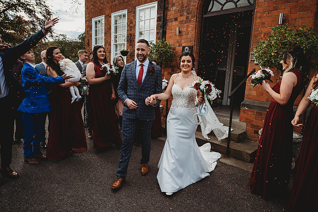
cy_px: 106
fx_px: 216
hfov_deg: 72.6
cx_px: 159
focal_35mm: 24
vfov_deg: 52.1
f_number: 4.5
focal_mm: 24.5
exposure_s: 1/800
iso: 400
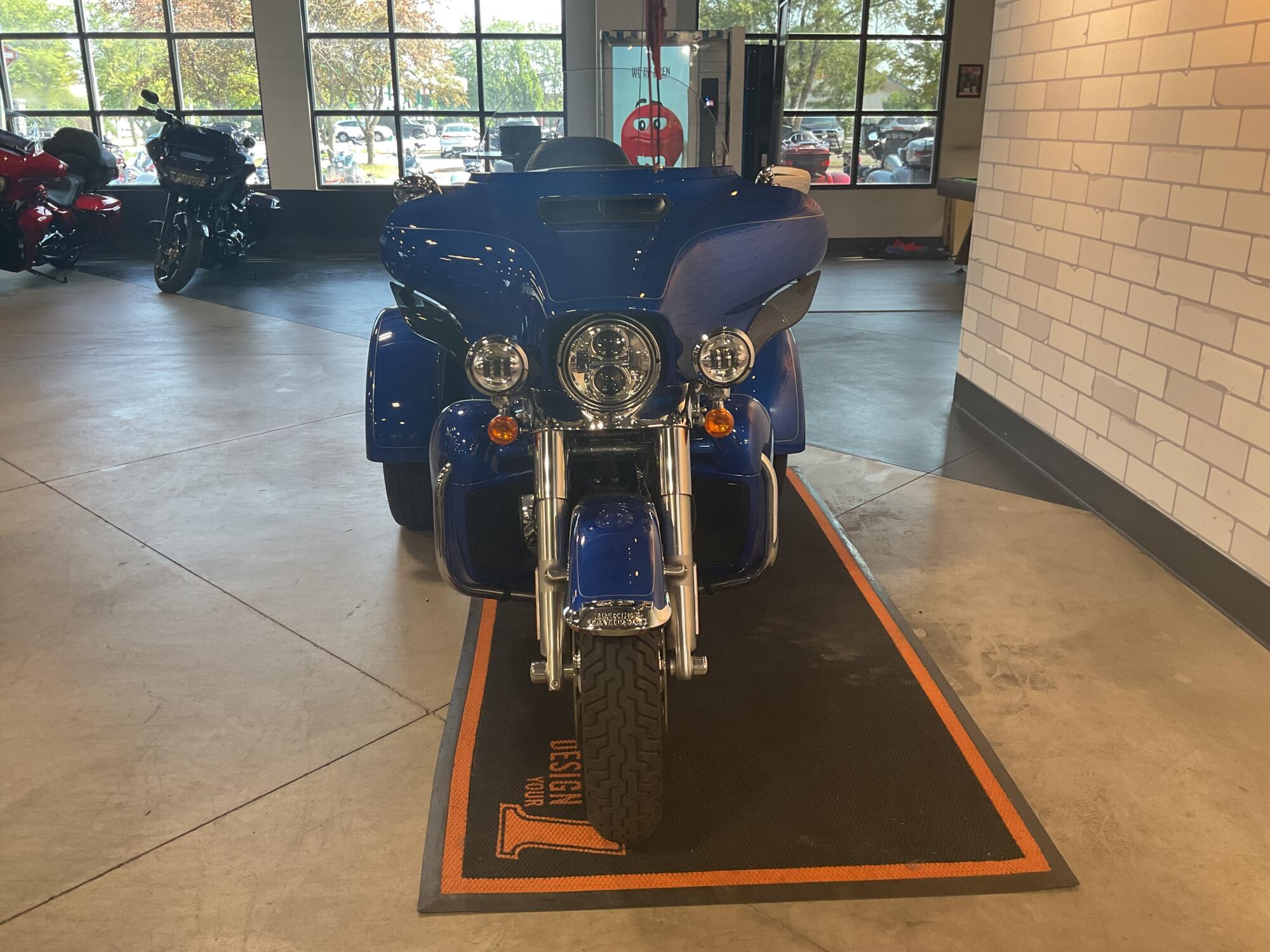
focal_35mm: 29
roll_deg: +1.6
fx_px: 1064
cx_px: 635
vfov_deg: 48.2
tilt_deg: -19.1
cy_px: 476
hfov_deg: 61.7
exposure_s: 1/60
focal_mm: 3
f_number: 1.8
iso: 64
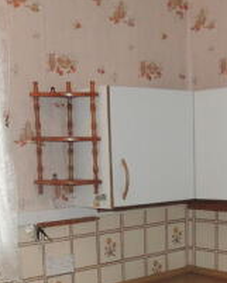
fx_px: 571
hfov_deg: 22.5
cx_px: 132
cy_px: 279
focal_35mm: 68
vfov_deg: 26.5
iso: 200
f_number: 3
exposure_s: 1/30
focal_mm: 4.3
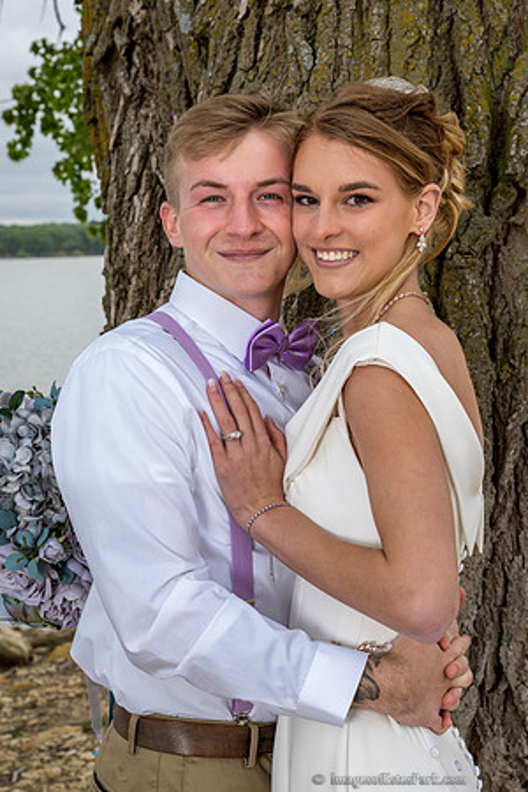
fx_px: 1100
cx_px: 264
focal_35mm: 50
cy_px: 396
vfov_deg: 39.6
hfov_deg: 27.0
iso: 100
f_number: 7.1
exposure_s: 1/250
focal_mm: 50
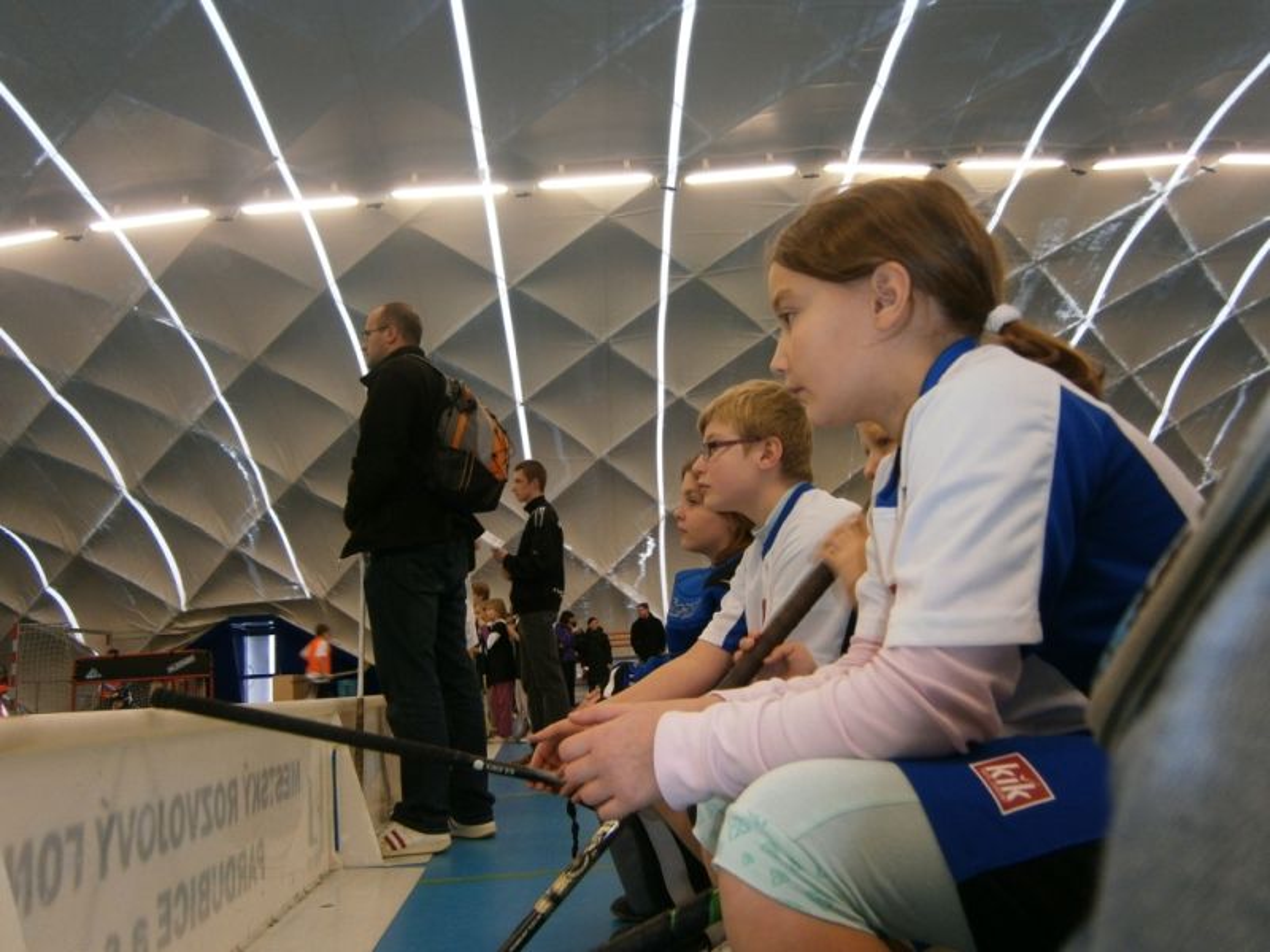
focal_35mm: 26
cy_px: 476
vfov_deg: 53.1
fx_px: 954
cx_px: 635
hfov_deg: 67.3
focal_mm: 4.7
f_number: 2.8
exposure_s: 1/30
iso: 125
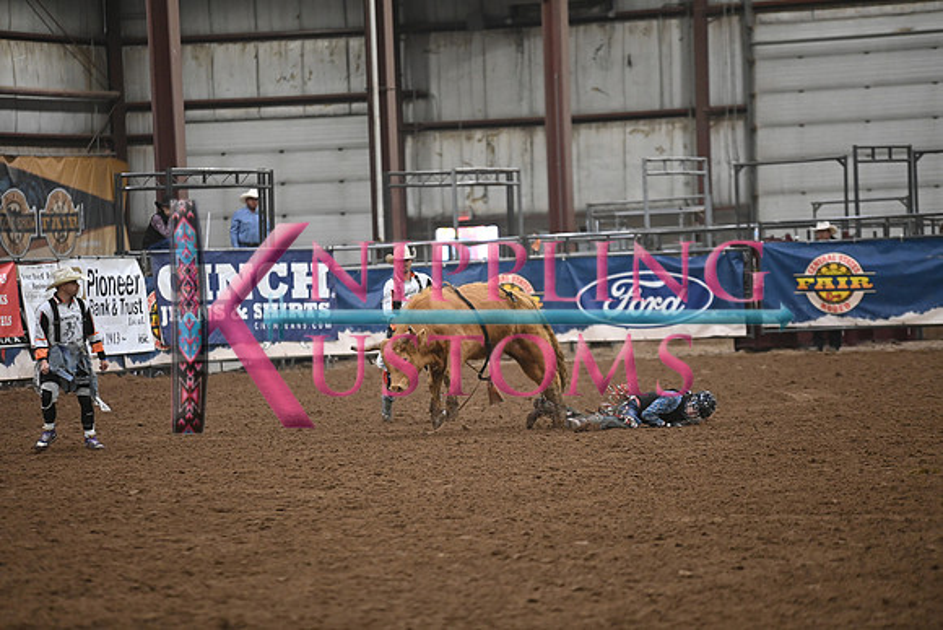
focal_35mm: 200
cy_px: 315
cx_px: 472
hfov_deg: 10.3
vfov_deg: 6.9
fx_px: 5240
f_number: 2.8
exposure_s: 1/500
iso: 4000
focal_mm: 200
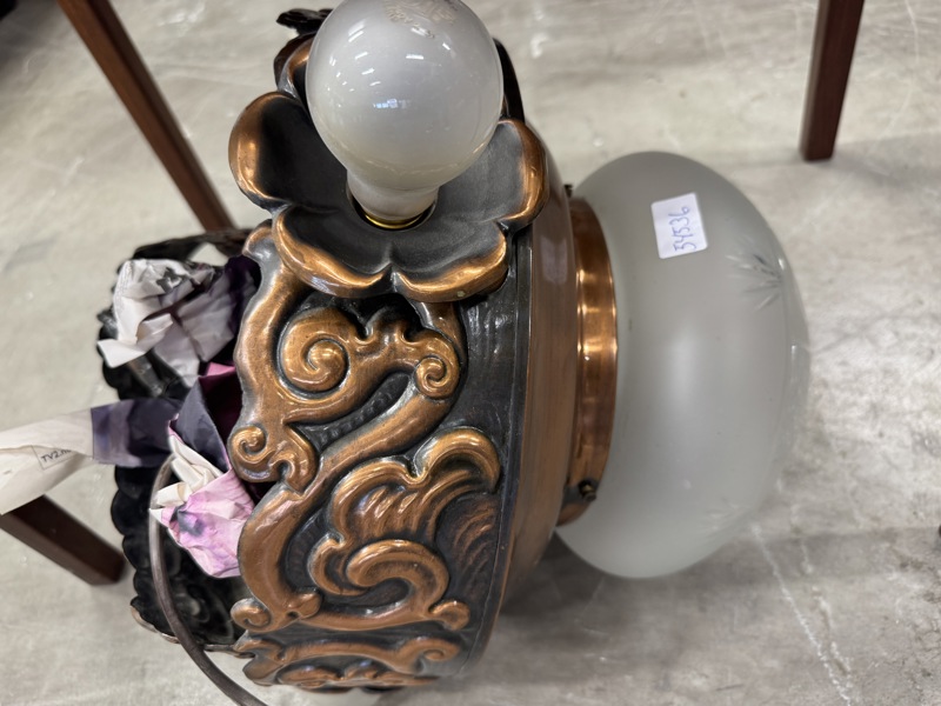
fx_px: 652
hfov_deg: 71.6
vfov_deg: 56.8
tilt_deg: -47.7
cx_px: 470
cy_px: 353
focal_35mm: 24
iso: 200
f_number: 1.78
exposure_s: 1/100
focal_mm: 6.76
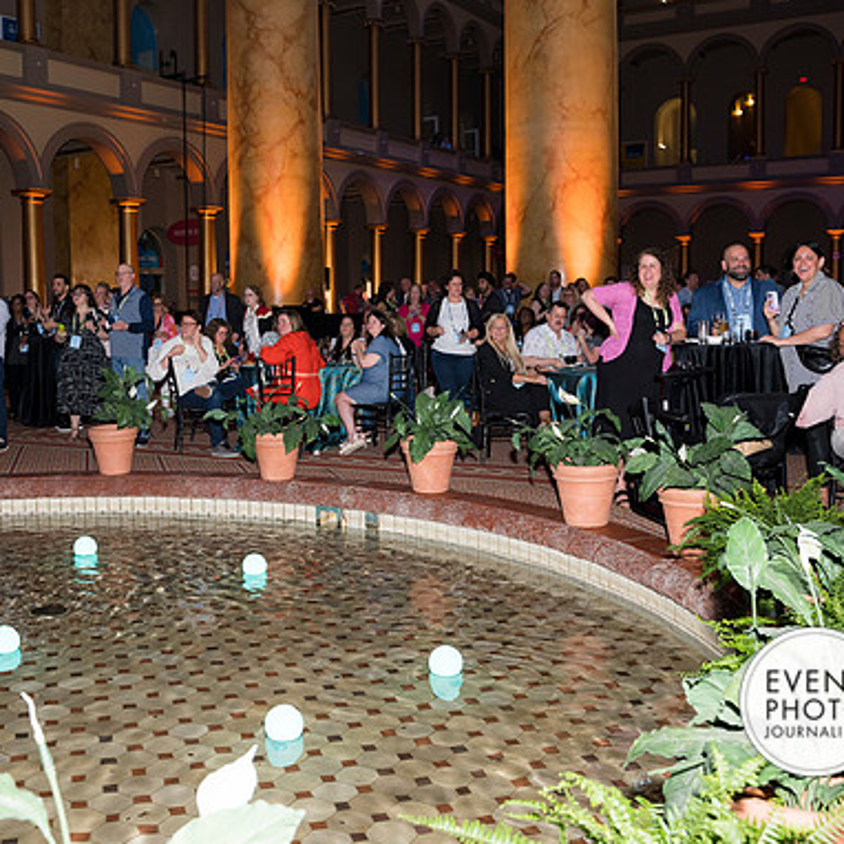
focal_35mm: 37
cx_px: 315
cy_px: 423
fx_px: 1021
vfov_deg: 44.9
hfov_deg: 44.6
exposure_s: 1/100
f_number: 4
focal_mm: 28
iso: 800
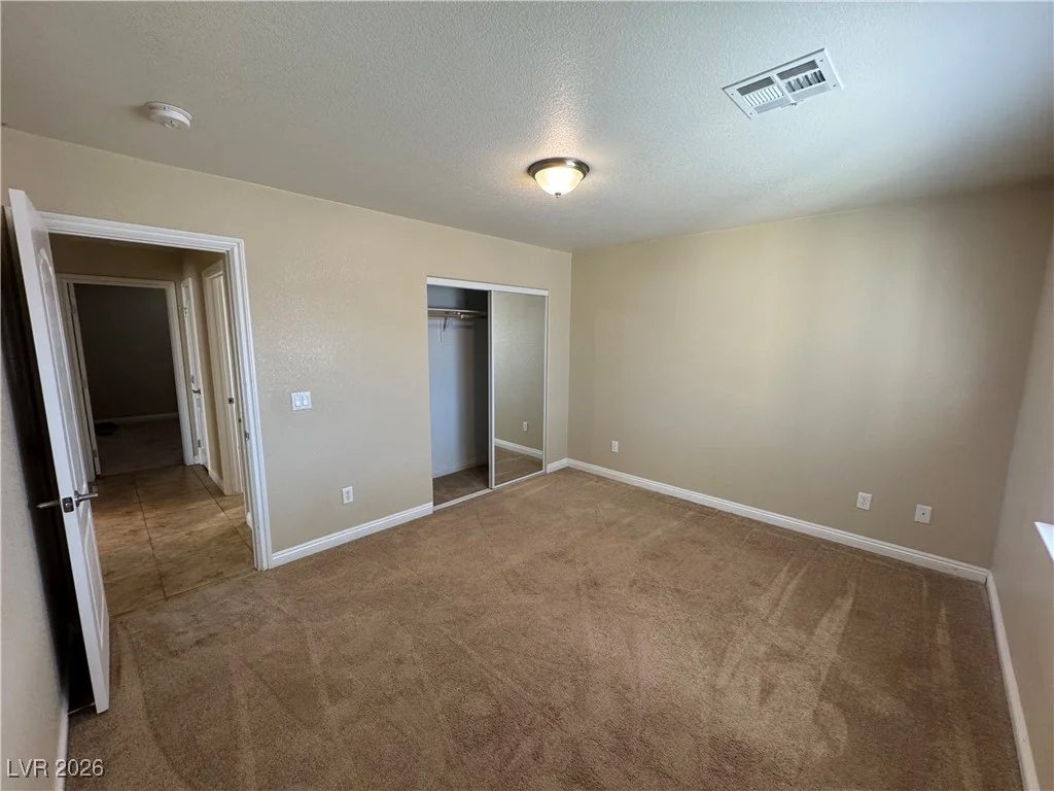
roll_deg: -0.8
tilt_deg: -8.3
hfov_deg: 102.1
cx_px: 527
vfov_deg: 85.7
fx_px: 426
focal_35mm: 14
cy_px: 396
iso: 250
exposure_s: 1/120
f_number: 2.2
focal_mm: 2.22
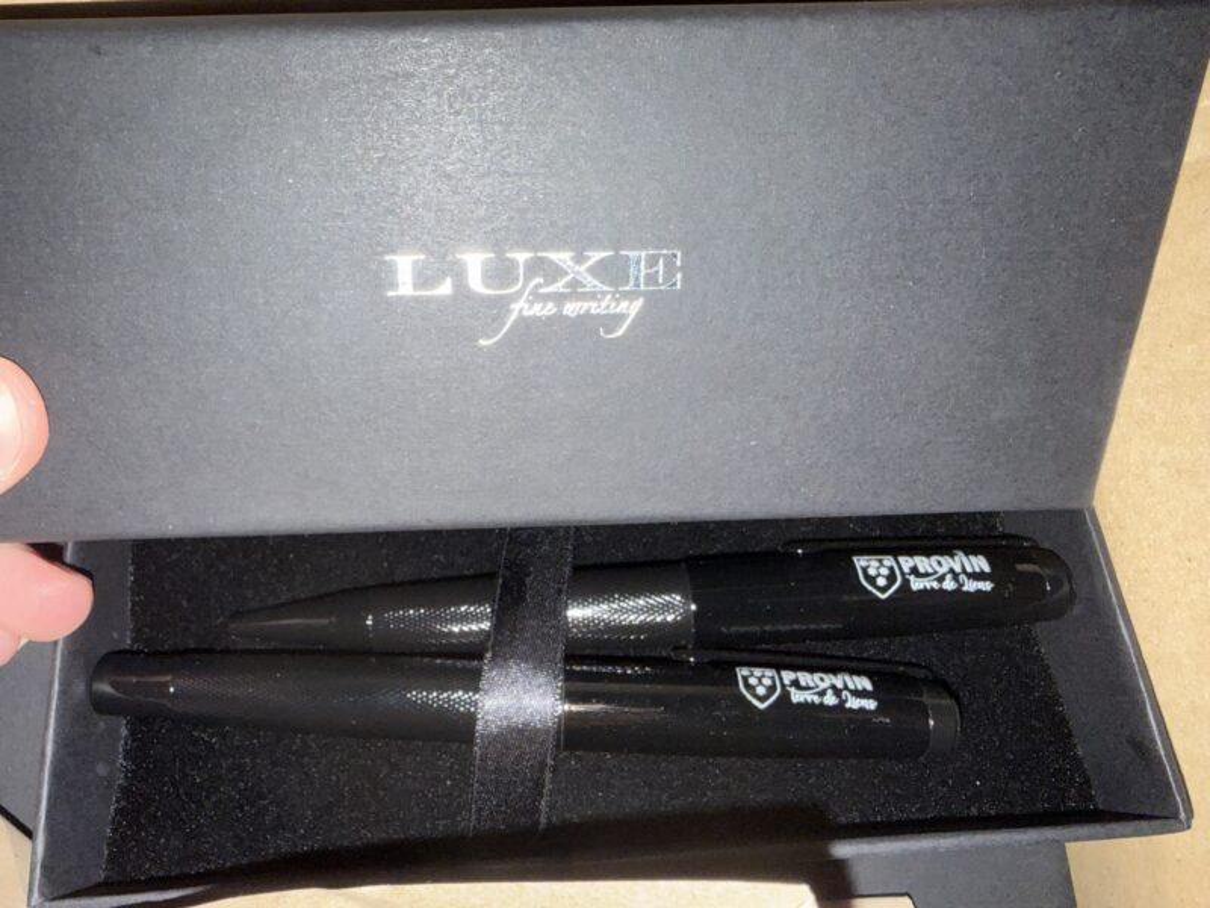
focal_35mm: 24
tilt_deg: -77.8
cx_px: 605
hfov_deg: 71.6
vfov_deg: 56.8
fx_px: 839
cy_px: 454
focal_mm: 2.22
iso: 80
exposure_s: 1/114
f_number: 2.2
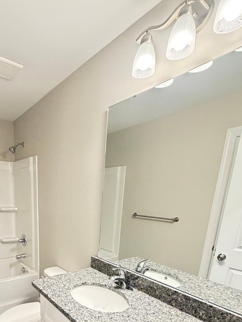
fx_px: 205
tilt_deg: -15.5
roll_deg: -1.3
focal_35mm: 22
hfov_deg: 58.4
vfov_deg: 70.1
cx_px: 65
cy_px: 250
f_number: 2.2
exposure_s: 1/60
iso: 500
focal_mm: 2.22
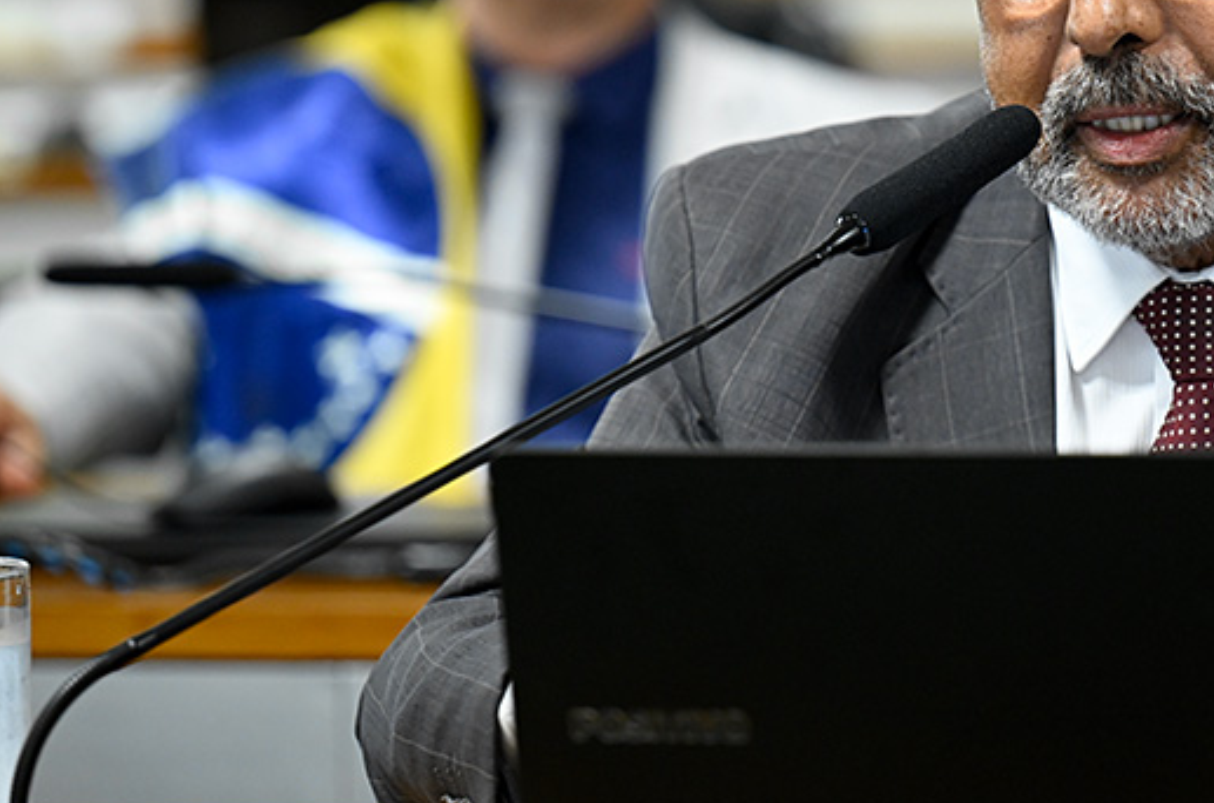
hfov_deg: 8.0
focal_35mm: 258
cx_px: 967
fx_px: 8679
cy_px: 188
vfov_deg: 5.3
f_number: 2.8
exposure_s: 1/160
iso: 1600
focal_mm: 155
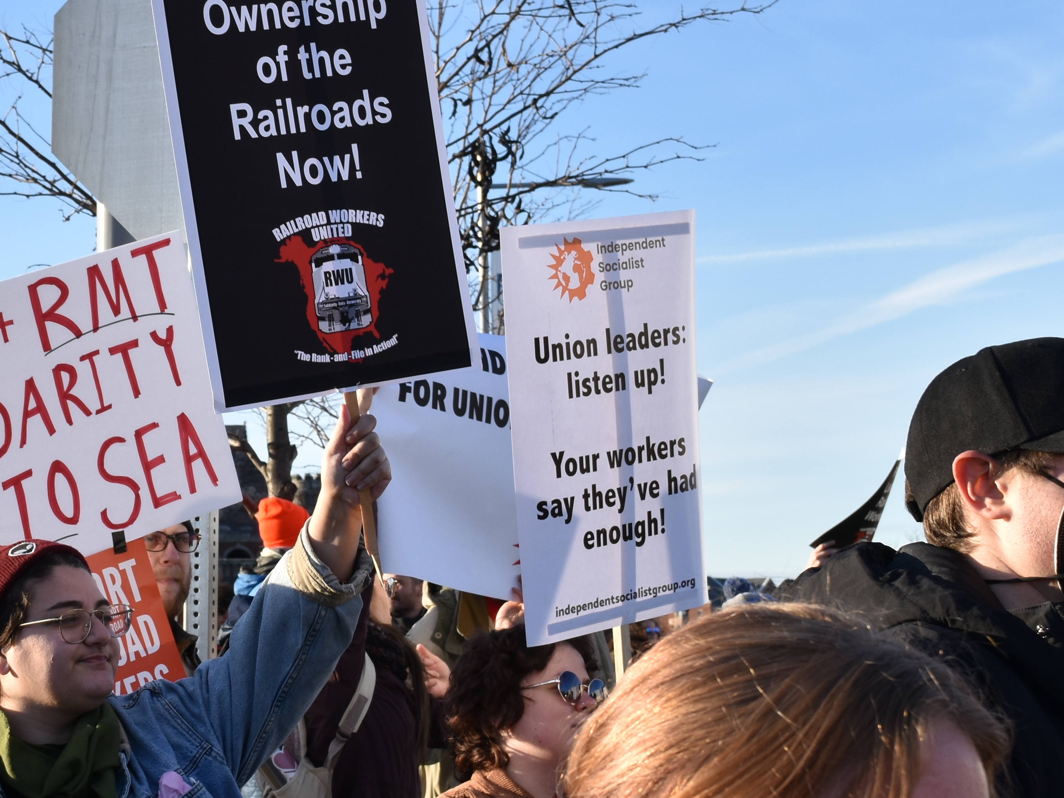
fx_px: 2551
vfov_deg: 17.8
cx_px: 275
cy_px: 445
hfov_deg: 23.3
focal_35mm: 83
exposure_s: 1/320
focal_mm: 26
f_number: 9
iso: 200
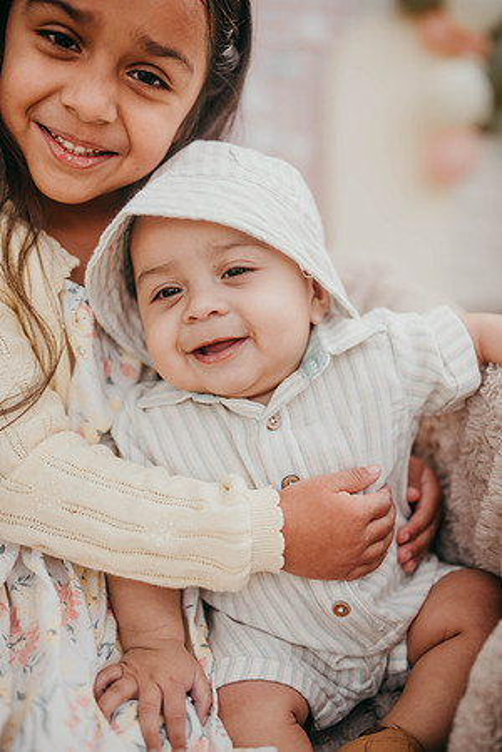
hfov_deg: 37.9
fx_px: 732
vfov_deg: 54.4
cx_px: 251
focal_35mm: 35
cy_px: 376
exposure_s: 1/1000
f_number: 1.8
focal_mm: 35
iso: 50
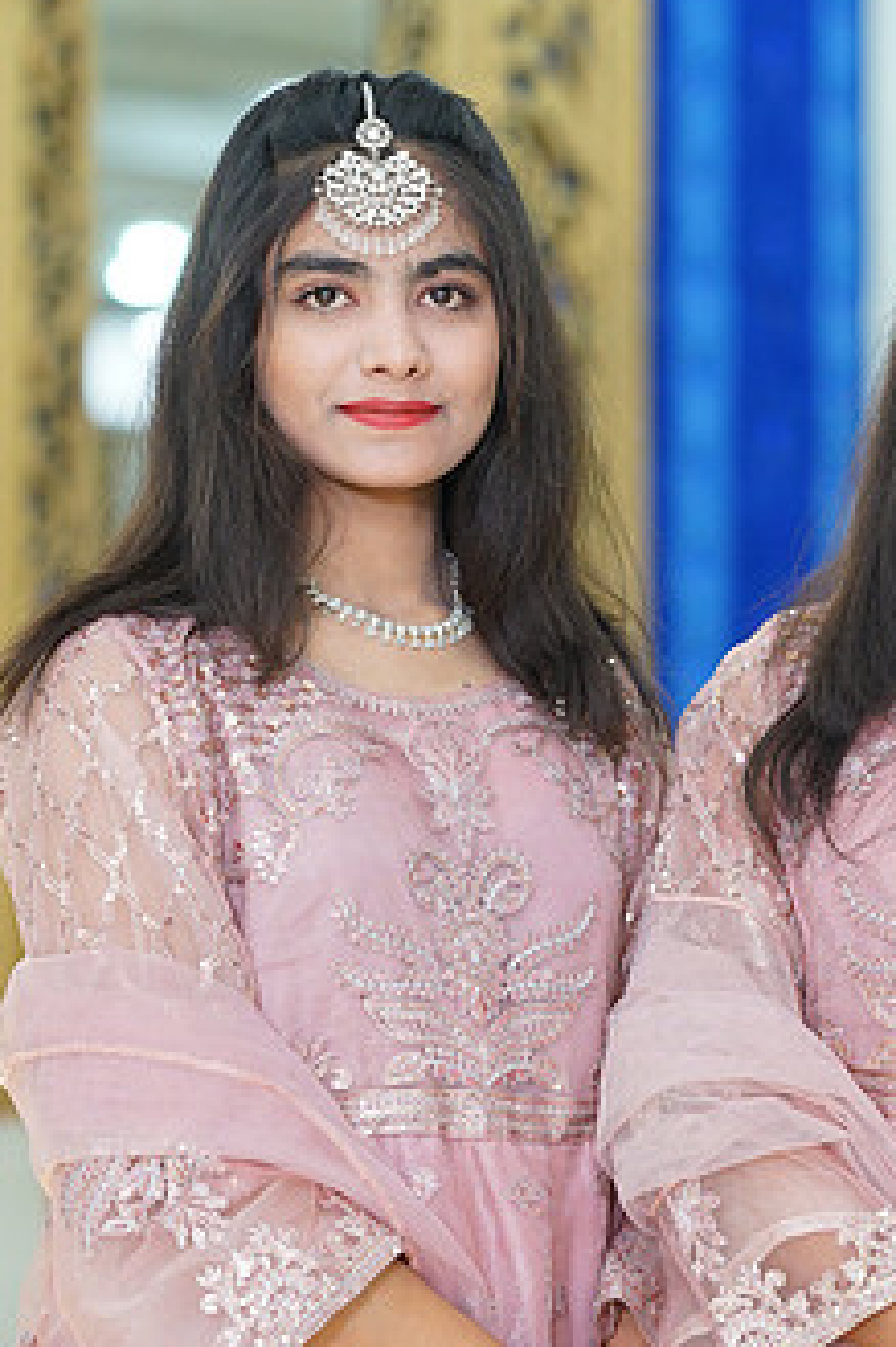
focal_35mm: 150
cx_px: 628
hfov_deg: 9.1
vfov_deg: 13.7
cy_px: 766
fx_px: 5605
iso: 640
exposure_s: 1/160
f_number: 2.8
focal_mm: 85
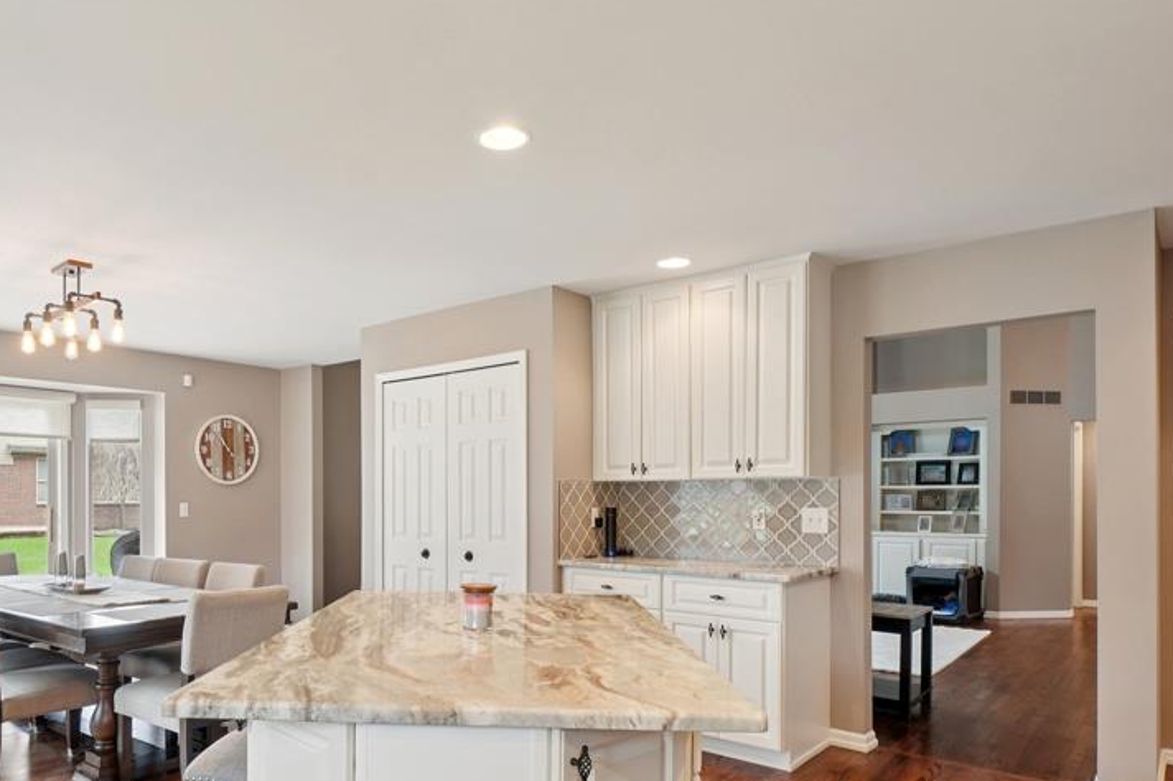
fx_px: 772
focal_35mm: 24
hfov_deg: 73.6
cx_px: 470
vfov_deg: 52.8
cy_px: 511
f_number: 8
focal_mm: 11
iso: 400
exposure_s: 1/15
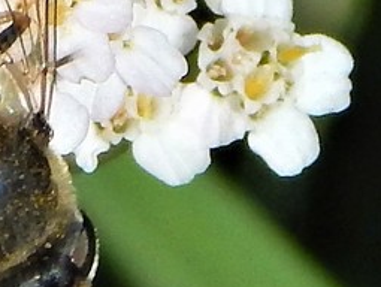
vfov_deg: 3.4
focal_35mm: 437
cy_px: 69
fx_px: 4817
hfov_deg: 4.5
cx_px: -42
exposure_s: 1/400
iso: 125
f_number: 9.6
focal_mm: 23.4
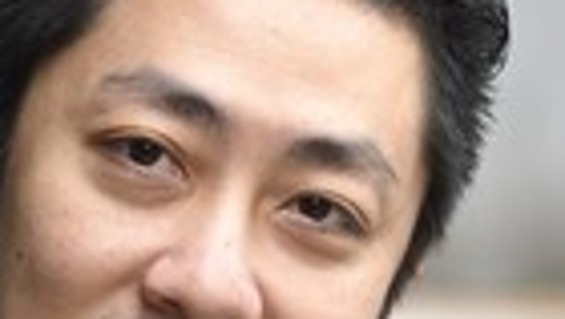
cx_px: -432
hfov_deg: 4.0
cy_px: 468
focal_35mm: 538
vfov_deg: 2.3
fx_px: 8066
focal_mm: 120
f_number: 4
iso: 800
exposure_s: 1/125
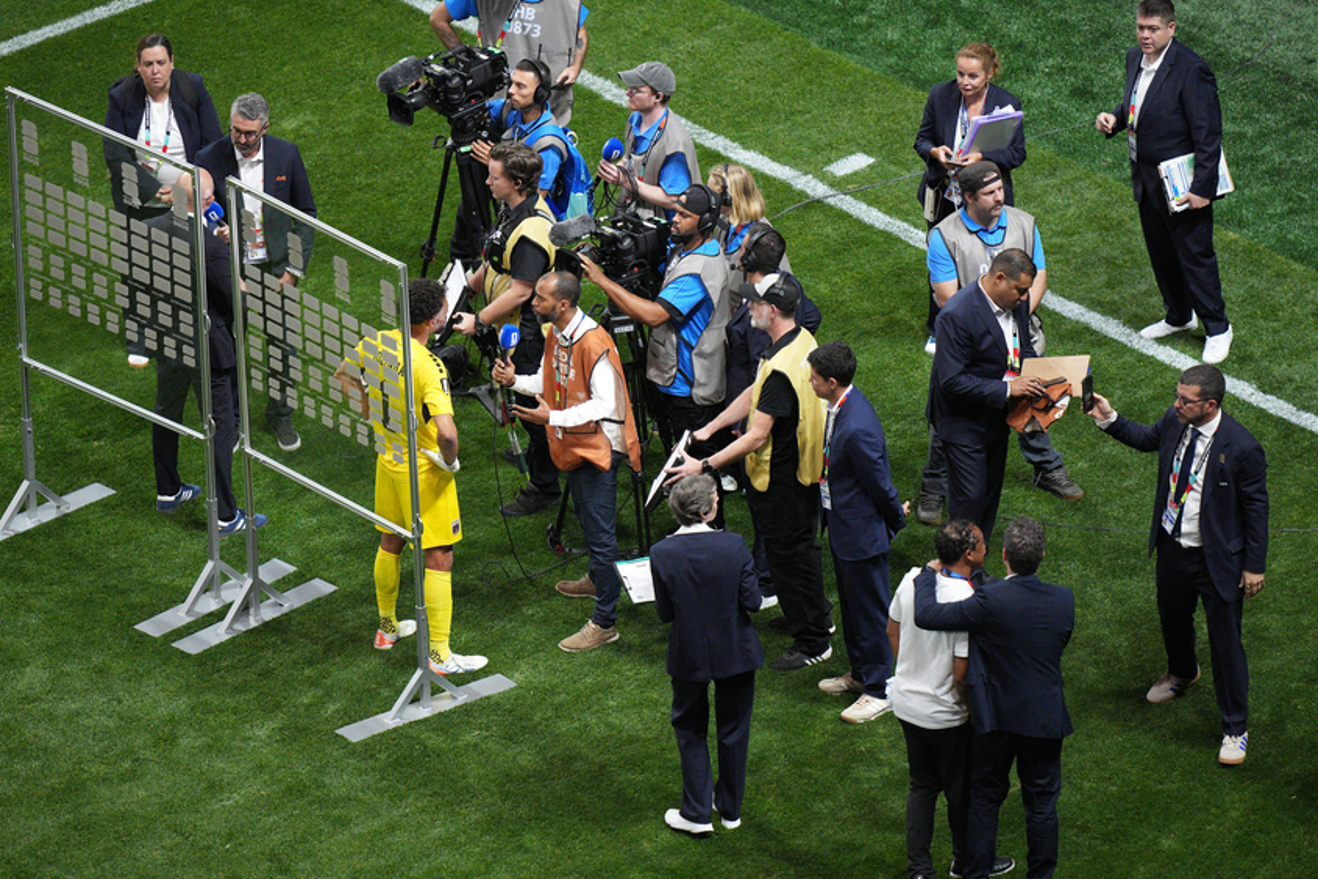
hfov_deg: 4.3
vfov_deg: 2.8
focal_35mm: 485
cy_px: 418
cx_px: 623
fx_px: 17758
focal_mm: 400
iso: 6400
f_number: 2.8
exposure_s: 1/4000
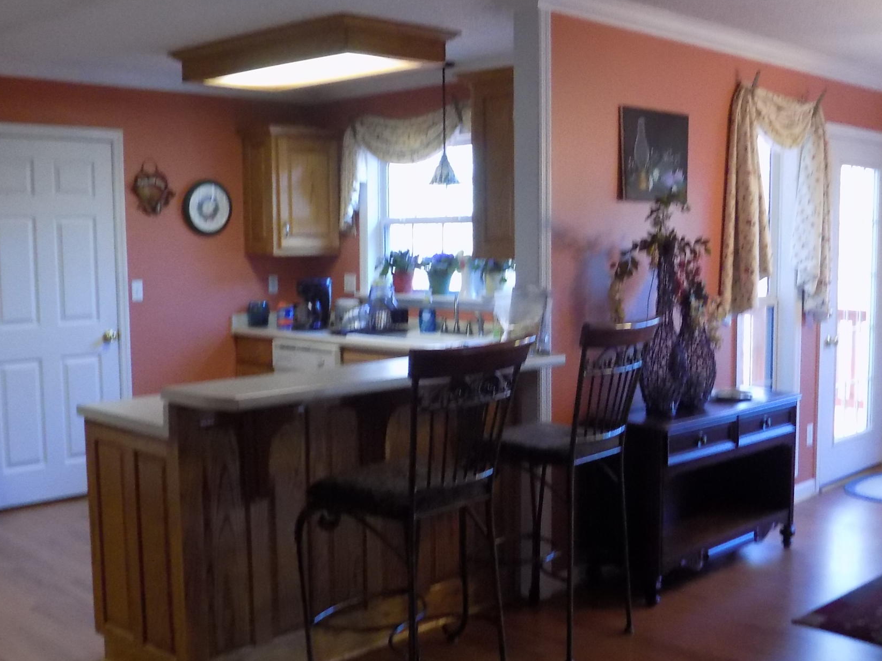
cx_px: 499
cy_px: 355
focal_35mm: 42
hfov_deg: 44.7
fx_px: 1070
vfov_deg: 34.3
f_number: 3.1
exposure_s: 1/30
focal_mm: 4
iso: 320
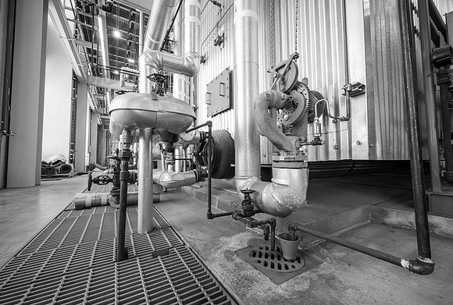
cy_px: 152
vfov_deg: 81.2
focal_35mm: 14
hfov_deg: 103.7
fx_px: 178
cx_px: 224
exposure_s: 1
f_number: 16
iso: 100
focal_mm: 14
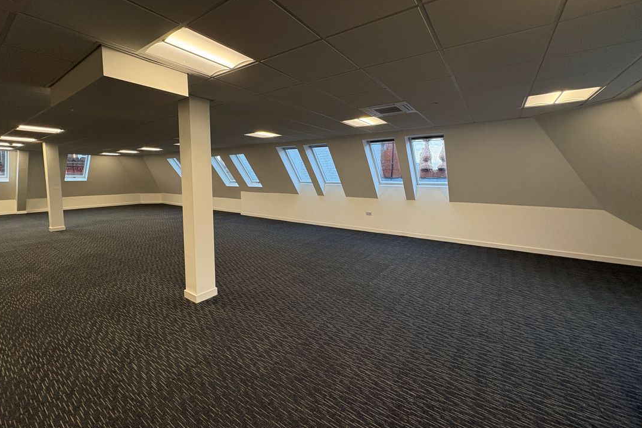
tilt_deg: -4.3
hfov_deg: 100.4
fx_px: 267
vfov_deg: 77.1
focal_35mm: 15
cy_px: 196
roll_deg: +0.3
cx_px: 313
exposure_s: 1/100
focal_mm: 2.22
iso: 200
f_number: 2.2
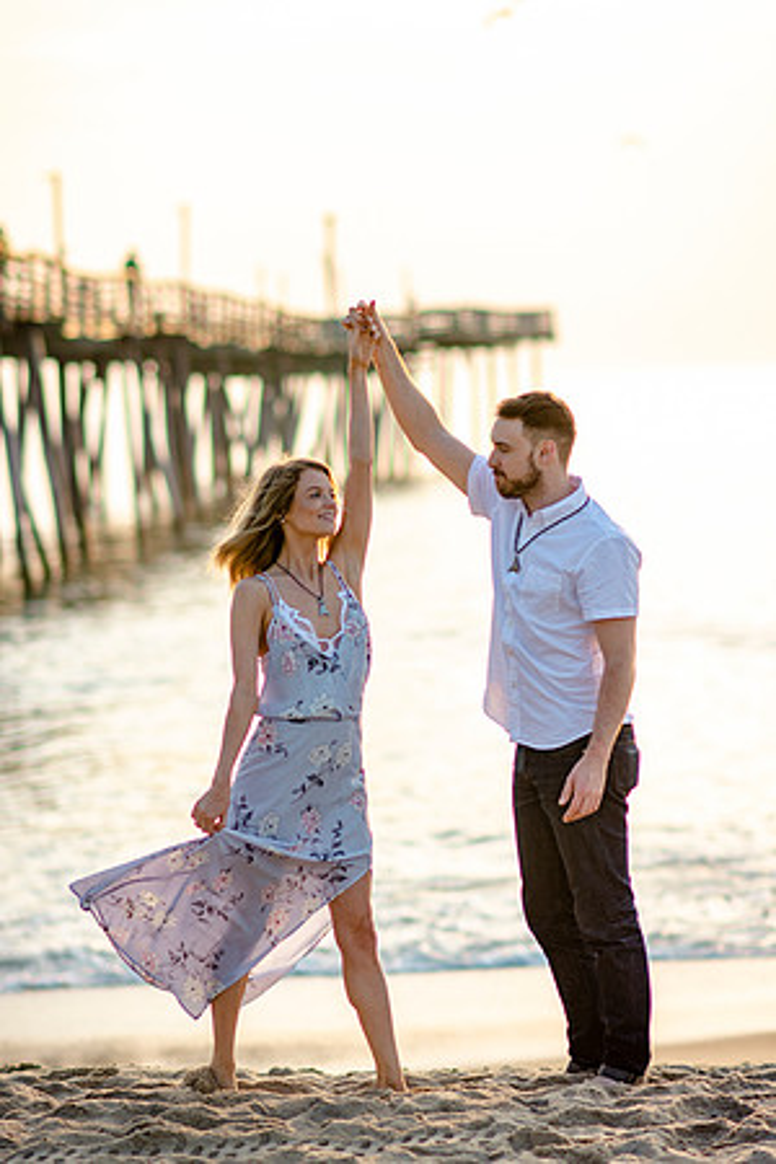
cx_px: 388
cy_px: 582
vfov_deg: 16.1
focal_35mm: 128
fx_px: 4122
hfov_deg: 10.8
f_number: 1.8
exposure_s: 1/2000
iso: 200
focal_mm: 85
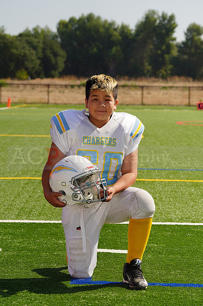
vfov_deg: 13.9
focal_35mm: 148
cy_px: 153
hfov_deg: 9.3
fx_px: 1253
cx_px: 102
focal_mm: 148
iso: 100
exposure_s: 1/250
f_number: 10
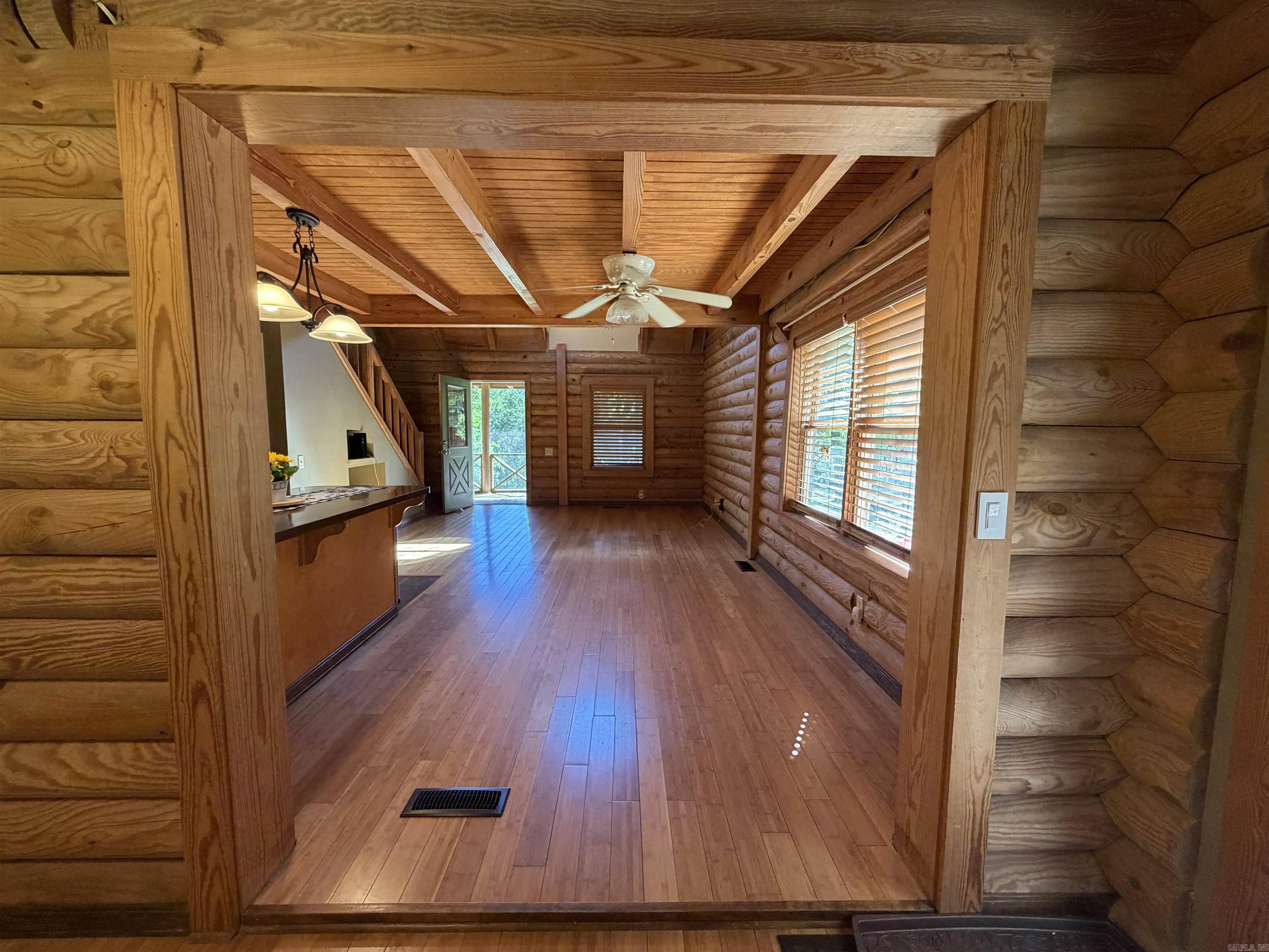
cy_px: 476
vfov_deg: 85.7
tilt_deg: -5.7
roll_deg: +0.9
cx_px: 634
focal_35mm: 14
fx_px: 513
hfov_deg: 102.1
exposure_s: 1/60
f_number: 2.2
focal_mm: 2.22
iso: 320
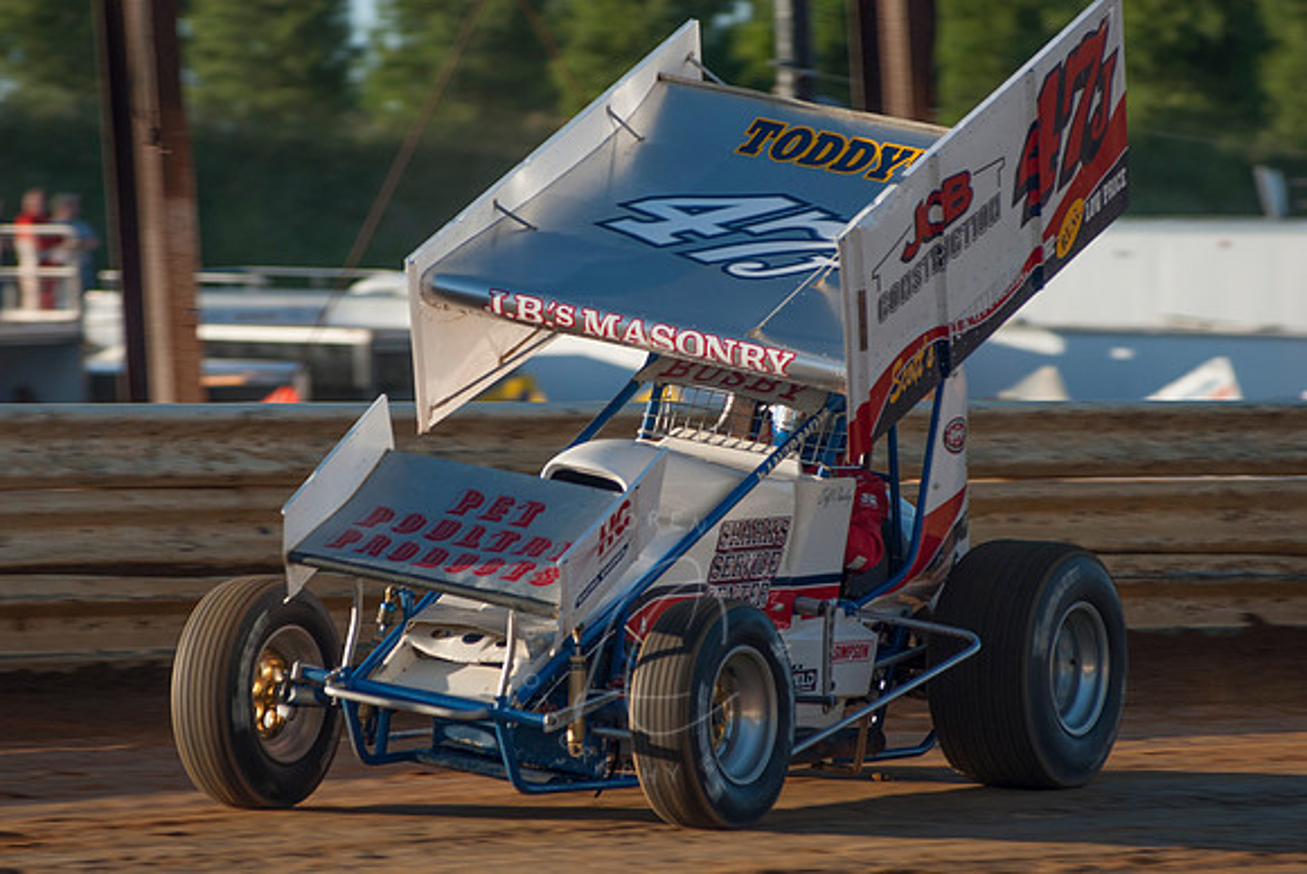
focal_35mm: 300
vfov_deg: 4.6
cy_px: 437
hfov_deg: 6.9
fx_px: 10902
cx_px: 654
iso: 100
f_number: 4
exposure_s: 1/640
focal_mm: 200
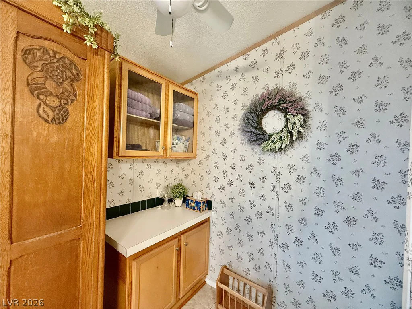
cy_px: 154
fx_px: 167
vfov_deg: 85.7
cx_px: 206
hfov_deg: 102.1
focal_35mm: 14
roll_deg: -1.8
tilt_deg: +0.1
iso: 320
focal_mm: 2.22
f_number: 2.2
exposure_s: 1/60
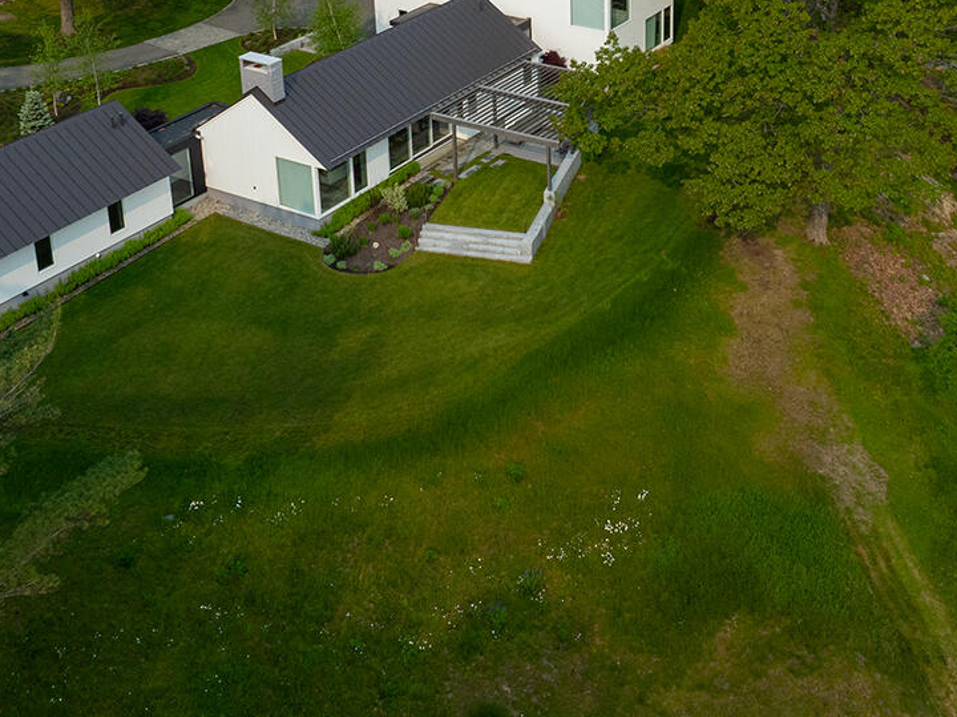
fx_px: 1381
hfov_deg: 38.0
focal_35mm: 50
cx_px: 598
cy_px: 38
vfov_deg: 27.7
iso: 200
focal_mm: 12.29
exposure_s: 1/30
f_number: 5.6
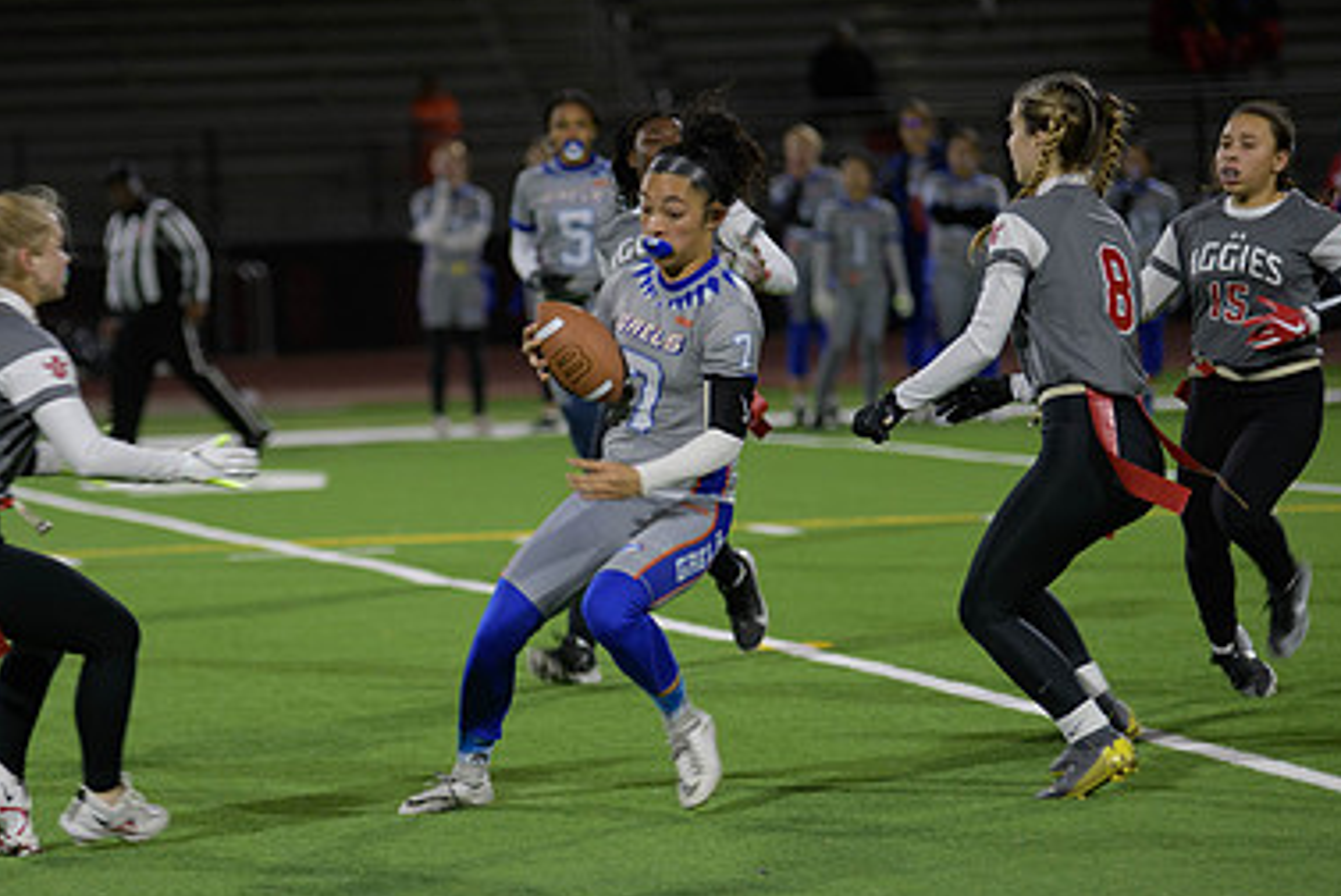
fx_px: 8313
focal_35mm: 223
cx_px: 487
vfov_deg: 6.2
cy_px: 521
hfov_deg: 9.2
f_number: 2.8
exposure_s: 1/200
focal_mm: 145
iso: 640
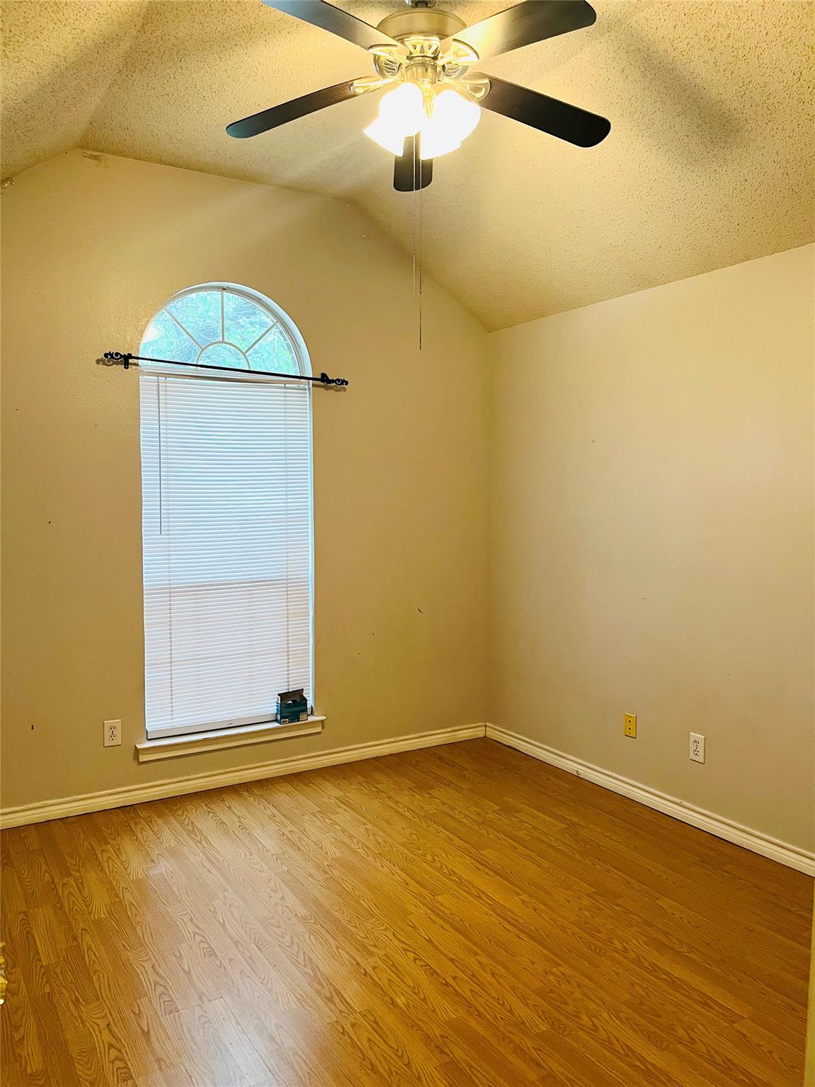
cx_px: 408
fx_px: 816
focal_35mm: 26
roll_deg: +0.3
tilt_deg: -3.8
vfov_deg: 67.3
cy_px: 544
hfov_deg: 53.1
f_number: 1.6
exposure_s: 1/60
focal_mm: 5.1
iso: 250
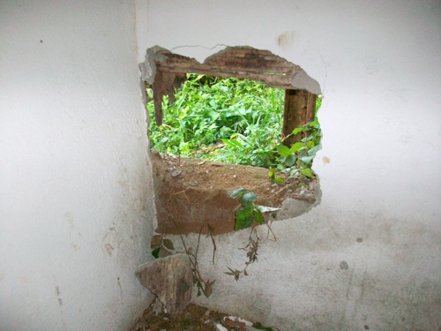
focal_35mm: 32
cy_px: 166
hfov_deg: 56.8
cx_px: 220
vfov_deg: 44.2
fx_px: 408
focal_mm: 5.7
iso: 120
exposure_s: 1/60
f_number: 2.8
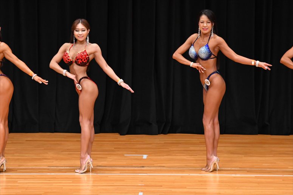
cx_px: 146
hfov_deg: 7.6
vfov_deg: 5.1
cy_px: 98
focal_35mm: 270
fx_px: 2196
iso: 4000
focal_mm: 180
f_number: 5.6
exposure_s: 1/400
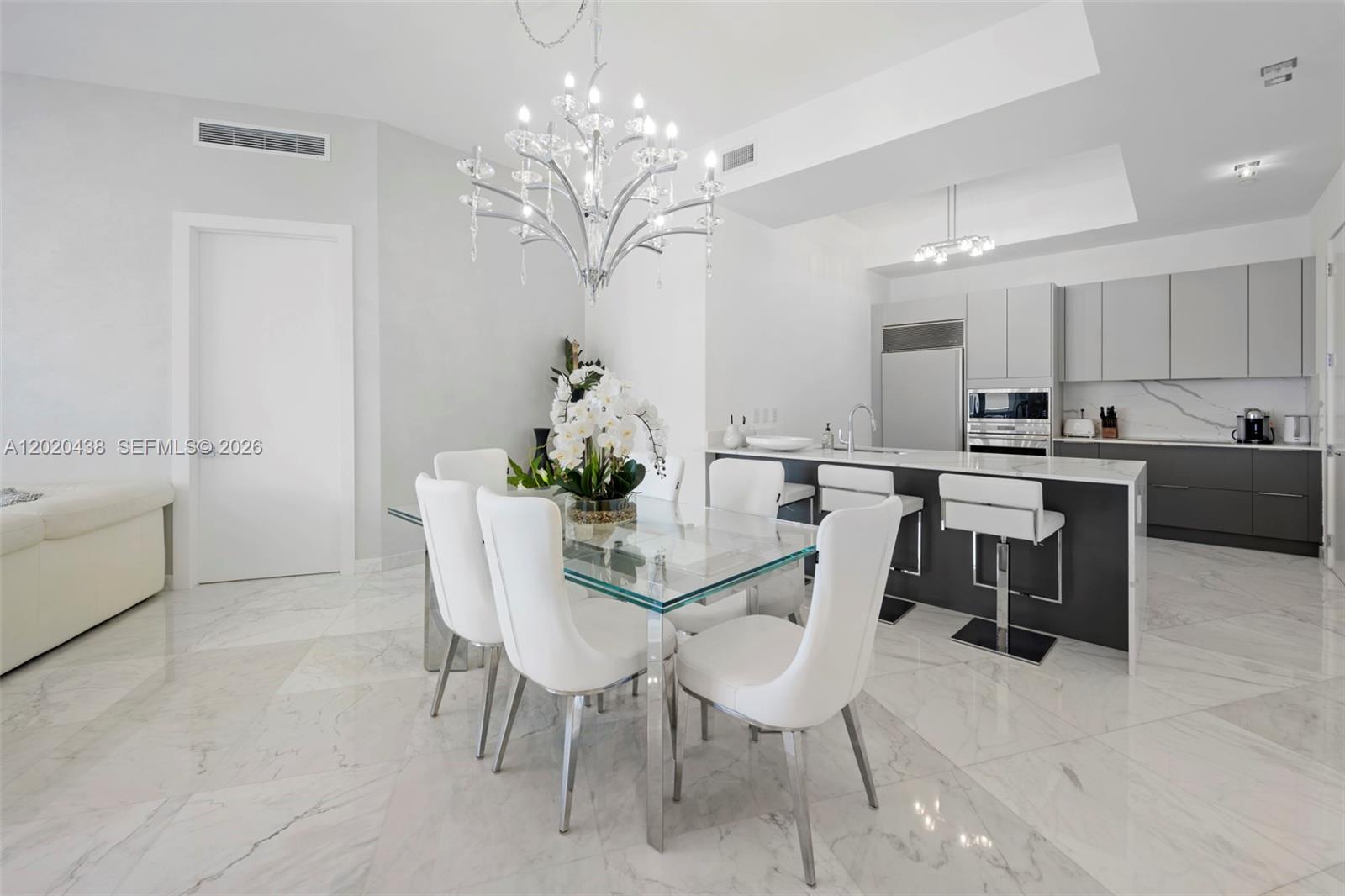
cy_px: 448
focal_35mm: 14
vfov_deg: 81.2
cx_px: 672
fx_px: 523
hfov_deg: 104.3
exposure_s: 1/2
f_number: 8
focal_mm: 14
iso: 100
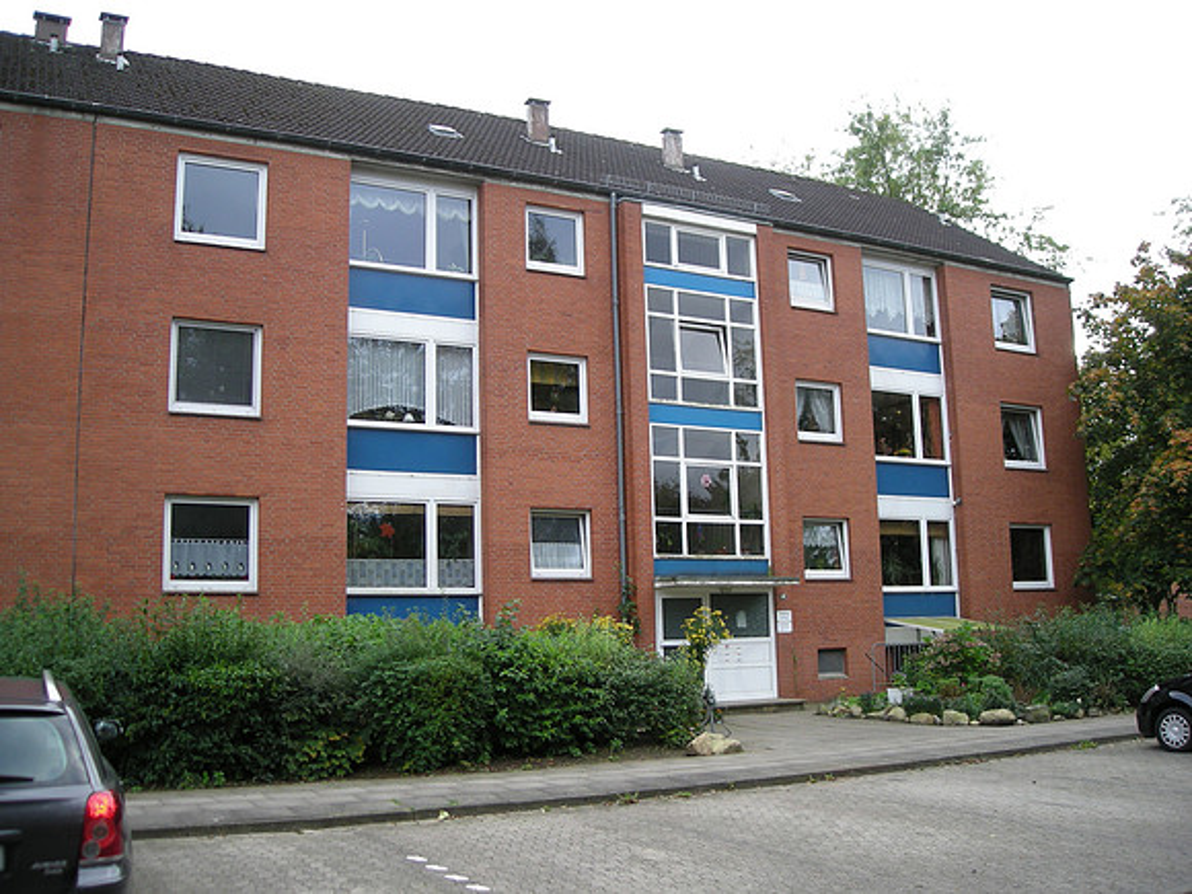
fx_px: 1205
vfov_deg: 40.7
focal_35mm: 35
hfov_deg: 52.6
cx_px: 596
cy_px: 447
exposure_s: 1/125
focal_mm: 5.7
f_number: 2.8
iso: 68
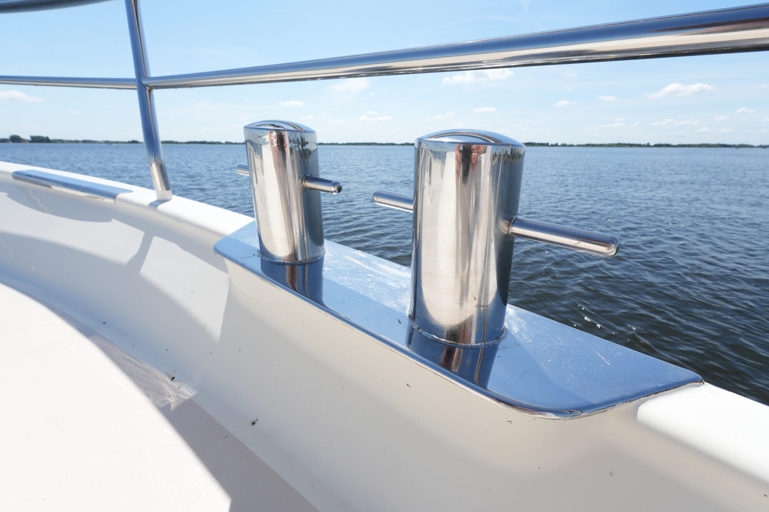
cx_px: 384
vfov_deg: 77.3
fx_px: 320
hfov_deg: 100.4
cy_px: 256
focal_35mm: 15
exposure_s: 1/400
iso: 160
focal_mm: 10
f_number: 8
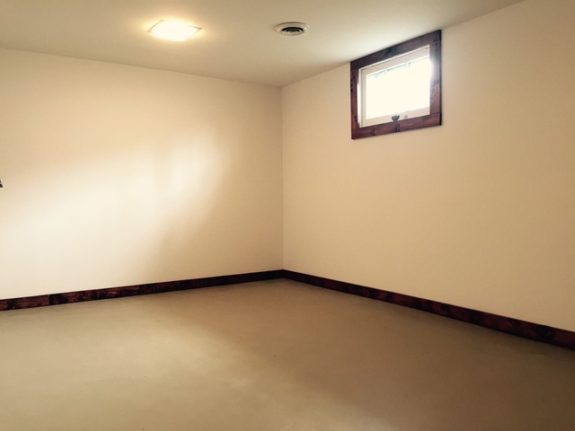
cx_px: 288
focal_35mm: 29
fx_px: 482
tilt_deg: -3.5
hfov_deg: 61.7
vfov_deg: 48.2
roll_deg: +0.1
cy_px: 216
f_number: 2.2
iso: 125
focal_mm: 4.15
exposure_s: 1/30
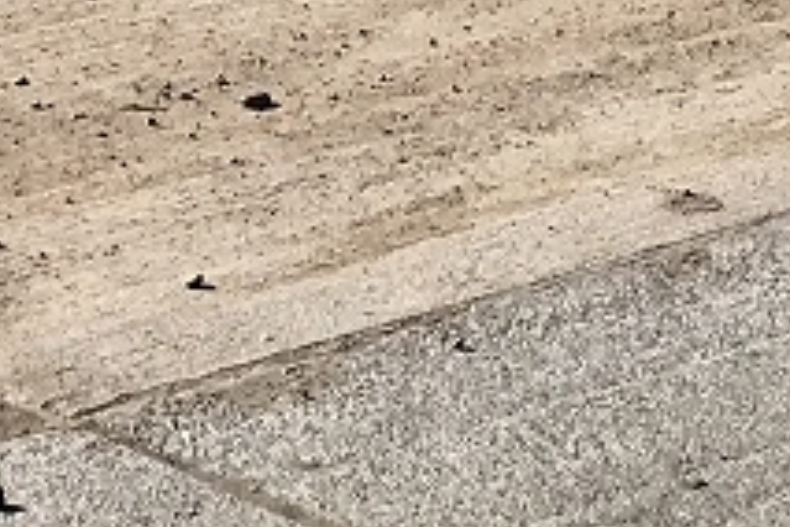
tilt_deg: +1.0
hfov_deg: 9.1
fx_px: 4981
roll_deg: -0.1
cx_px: 612
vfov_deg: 5.4
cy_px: -1473
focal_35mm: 227
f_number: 2.2
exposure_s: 1/1166
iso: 25
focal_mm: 4.15
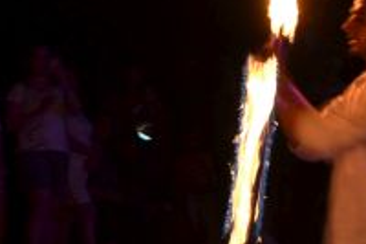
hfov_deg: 13.2
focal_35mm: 150
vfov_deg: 9.1
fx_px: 1524
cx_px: 468
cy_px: 124
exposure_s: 1/15
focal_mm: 25
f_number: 4
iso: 560
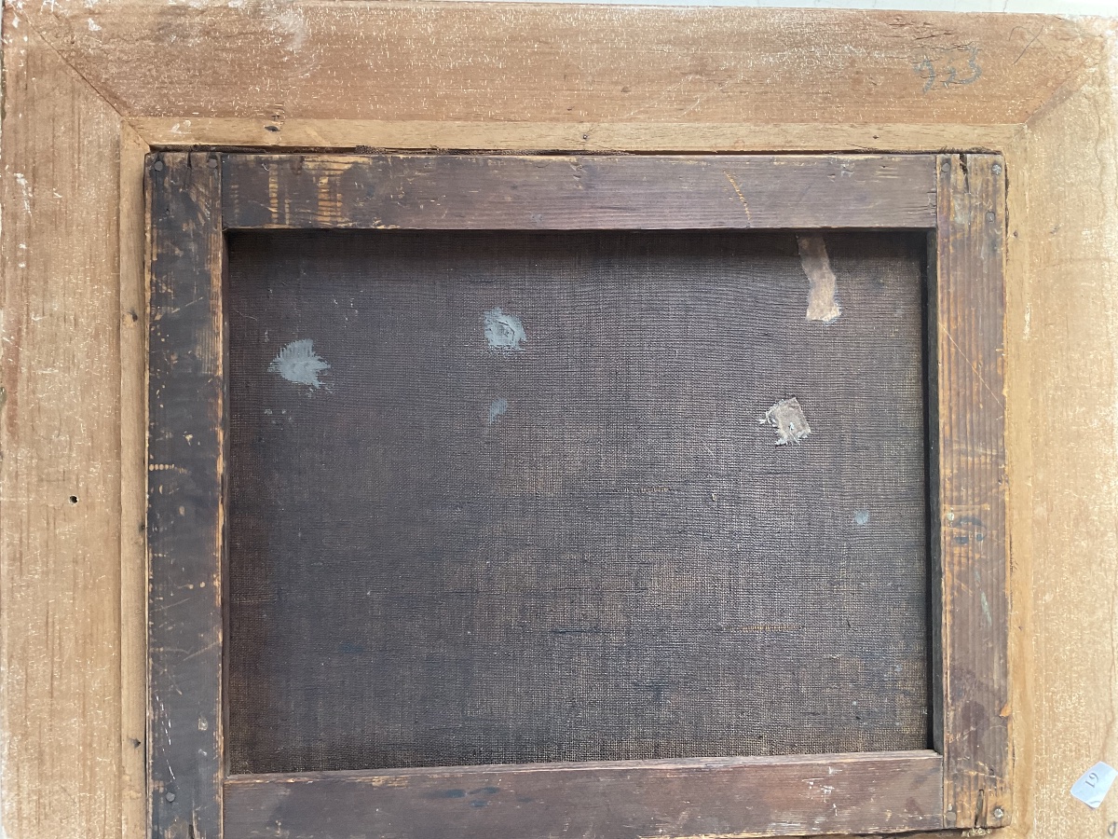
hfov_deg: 61.7
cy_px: 420
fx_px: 937
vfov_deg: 48.2
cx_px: 559
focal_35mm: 29
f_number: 1.8
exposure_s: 1/120
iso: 64
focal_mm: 3
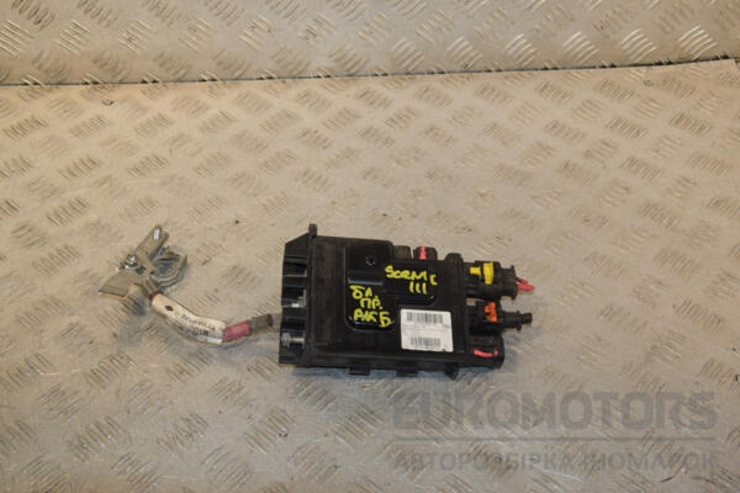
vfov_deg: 29.9
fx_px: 925
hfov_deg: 43.6
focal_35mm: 45
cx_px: 370
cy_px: 246
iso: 800
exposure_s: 1/200
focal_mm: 30
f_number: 8
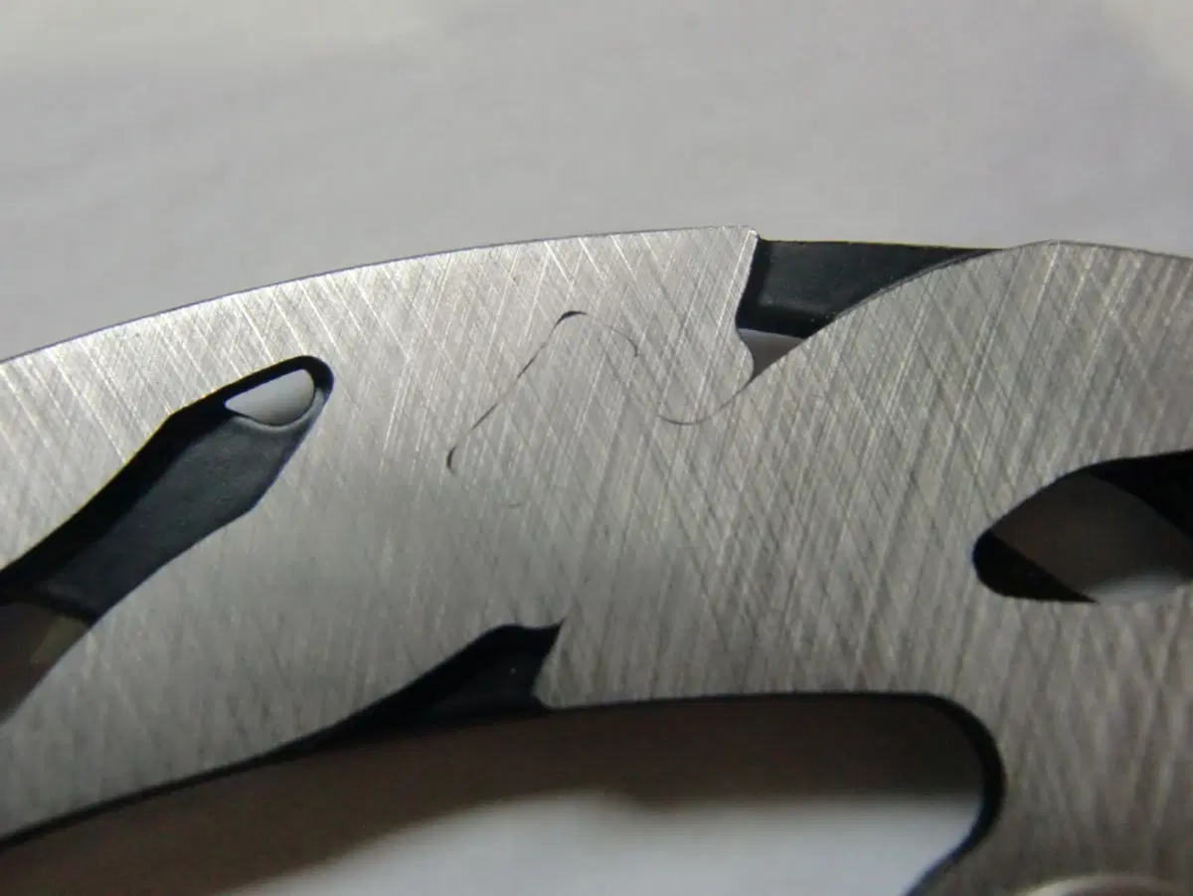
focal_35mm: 29
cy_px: 448
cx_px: 596
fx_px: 1000
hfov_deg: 61.6
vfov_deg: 48.3
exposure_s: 1/30
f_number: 3.5
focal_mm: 5.2
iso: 400
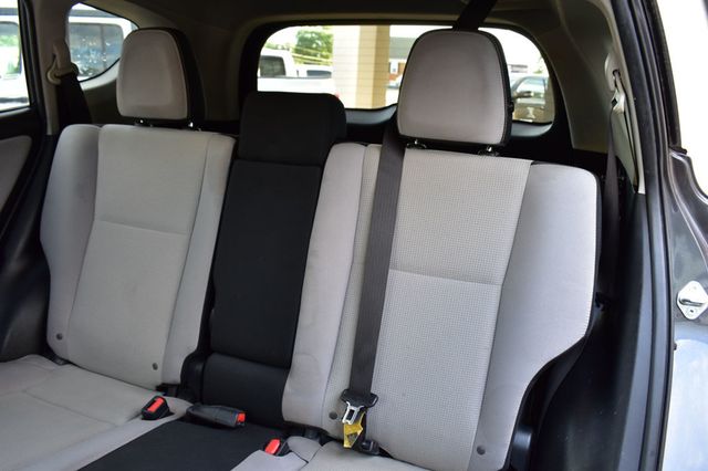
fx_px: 590
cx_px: 354
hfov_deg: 62.0
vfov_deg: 43.6
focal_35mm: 30
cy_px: 236
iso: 400
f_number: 7.1
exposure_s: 1/25
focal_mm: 20
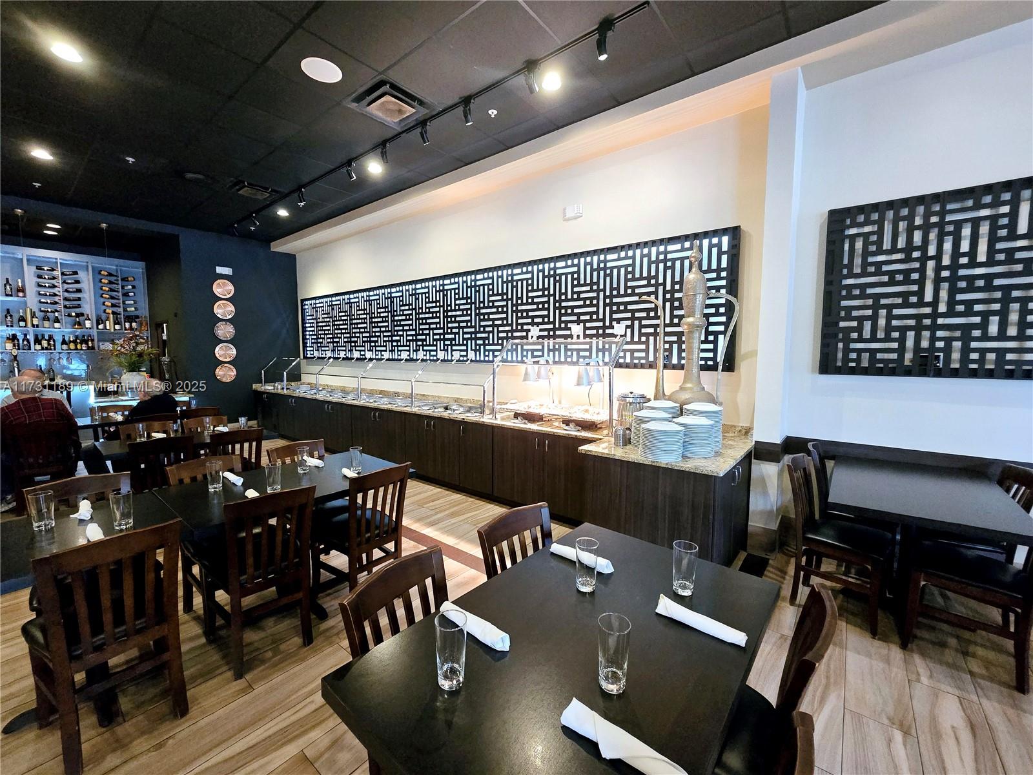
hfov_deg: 106.2
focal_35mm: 13
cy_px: 388
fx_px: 388
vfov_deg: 89.9
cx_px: 516
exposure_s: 1/60.2
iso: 800
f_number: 2.2
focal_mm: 2.2
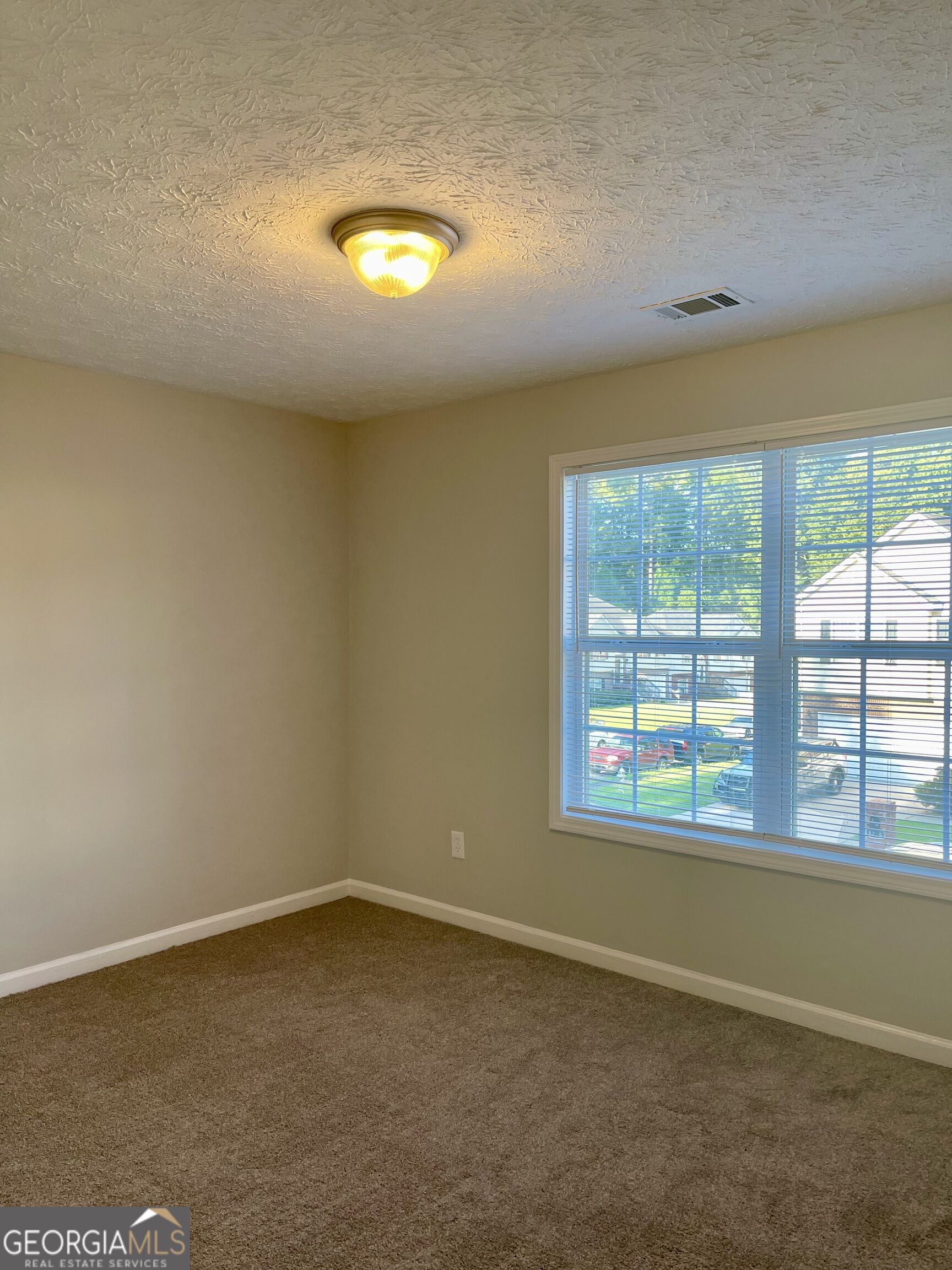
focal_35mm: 25
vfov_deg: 69.4
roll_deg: +0.4
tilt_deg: -1.0
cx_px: 476
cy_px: 635
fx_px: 917
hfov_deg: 54.9
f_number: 1.6
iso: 64
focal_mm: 5.1
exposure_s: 1/120
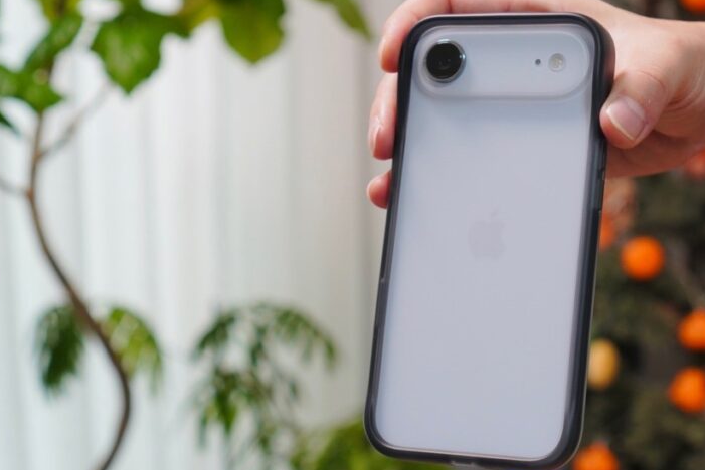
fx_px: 1503
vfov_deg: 17.8
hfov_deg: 26.2
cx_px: 499
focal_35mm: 77
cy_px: 226
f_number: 4
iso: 640
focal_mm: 35
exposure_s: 1/60
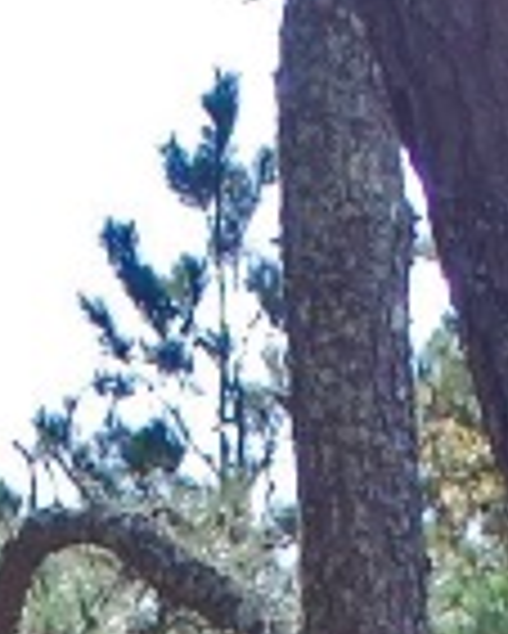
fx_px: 8486
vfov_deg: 4.2
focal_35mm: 452
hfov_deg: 3.4
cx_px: -299
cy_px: 1763
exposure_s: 1/125
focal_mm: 28
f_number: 5.6
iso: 110
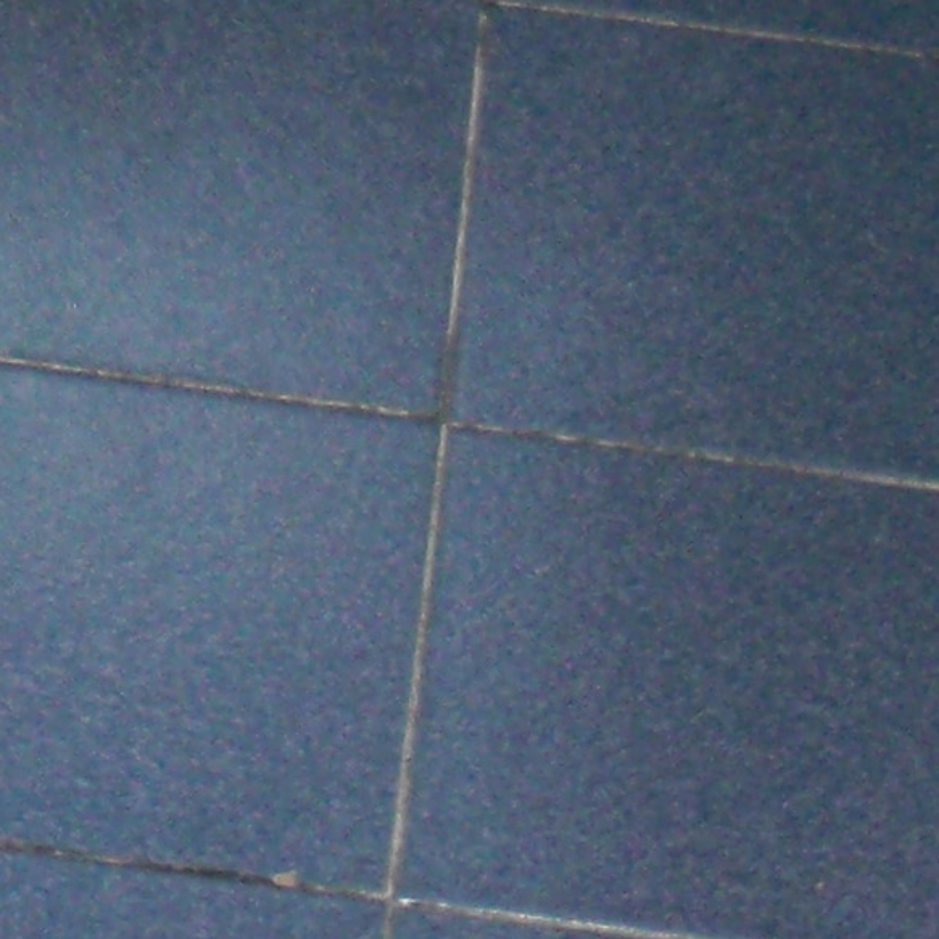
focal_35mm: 199
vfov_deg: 8.7
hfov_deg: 8.7
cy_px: -283
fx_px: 6107
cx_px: -145
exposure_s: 1/60
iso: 200
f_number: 2.8
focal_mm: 6.3
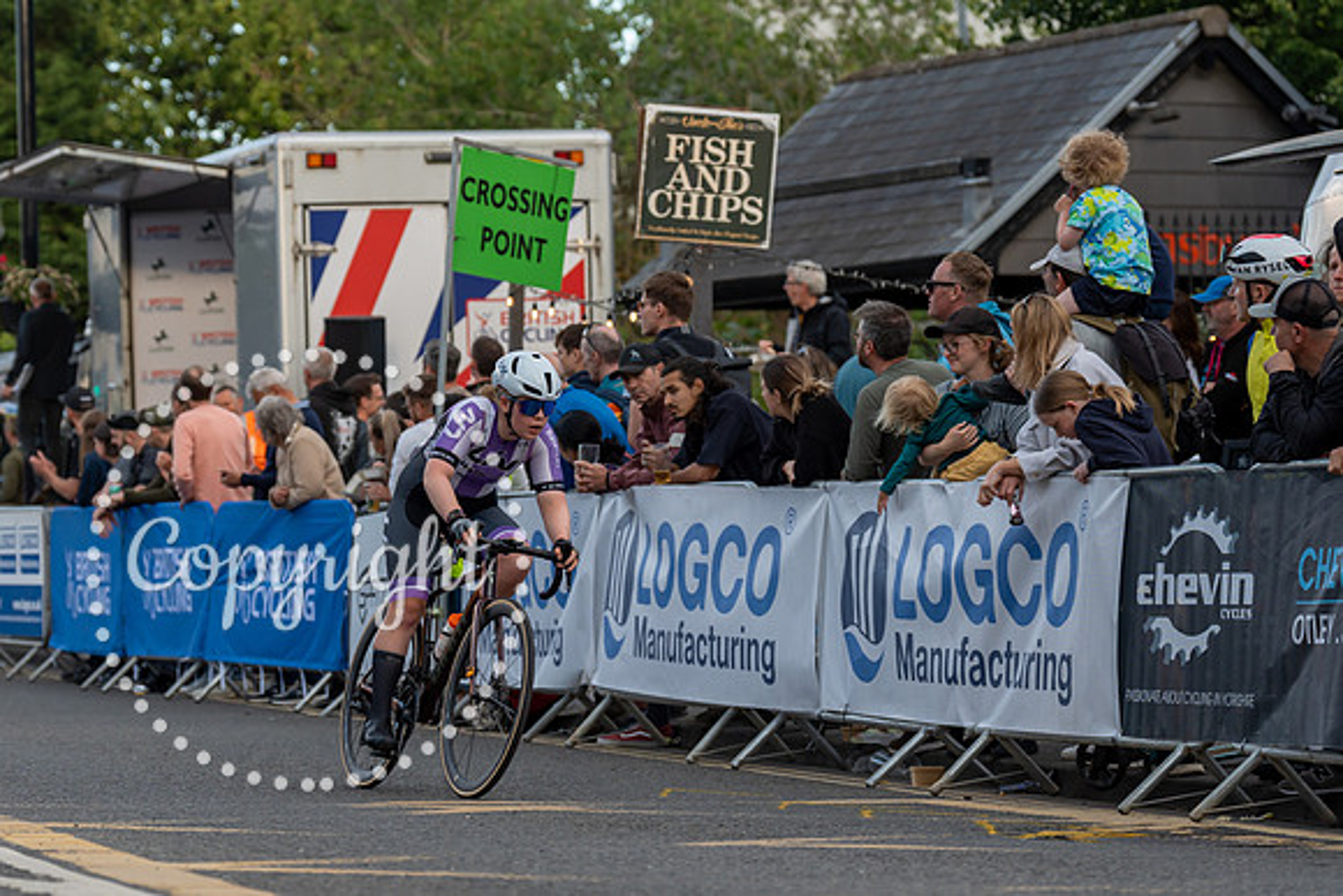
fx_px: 5242
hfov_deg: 14.6
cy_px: 559
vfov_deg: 9.8
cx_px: 444
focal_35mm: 140
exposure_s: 1/800
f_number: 3.2
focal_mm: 102
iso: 400
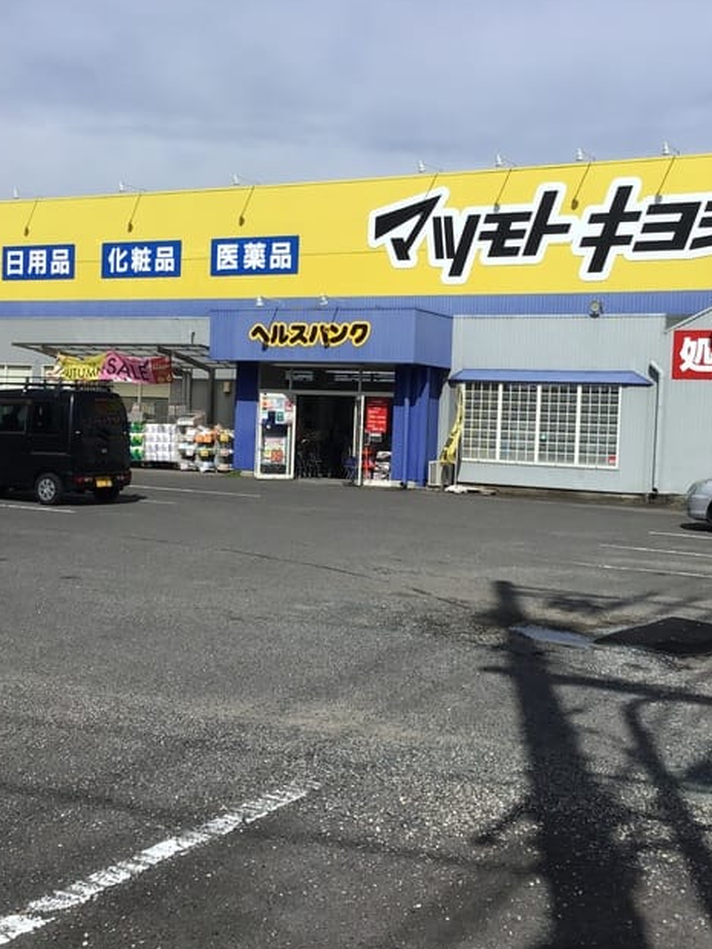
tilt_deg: -1.2
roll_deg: -1.8
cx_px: 355
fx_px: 1234
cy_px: 457
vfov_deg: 42.1
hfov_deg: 32.2
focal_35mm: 45
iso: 25
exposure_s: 1/2551
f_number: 2.4
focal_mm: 3.3
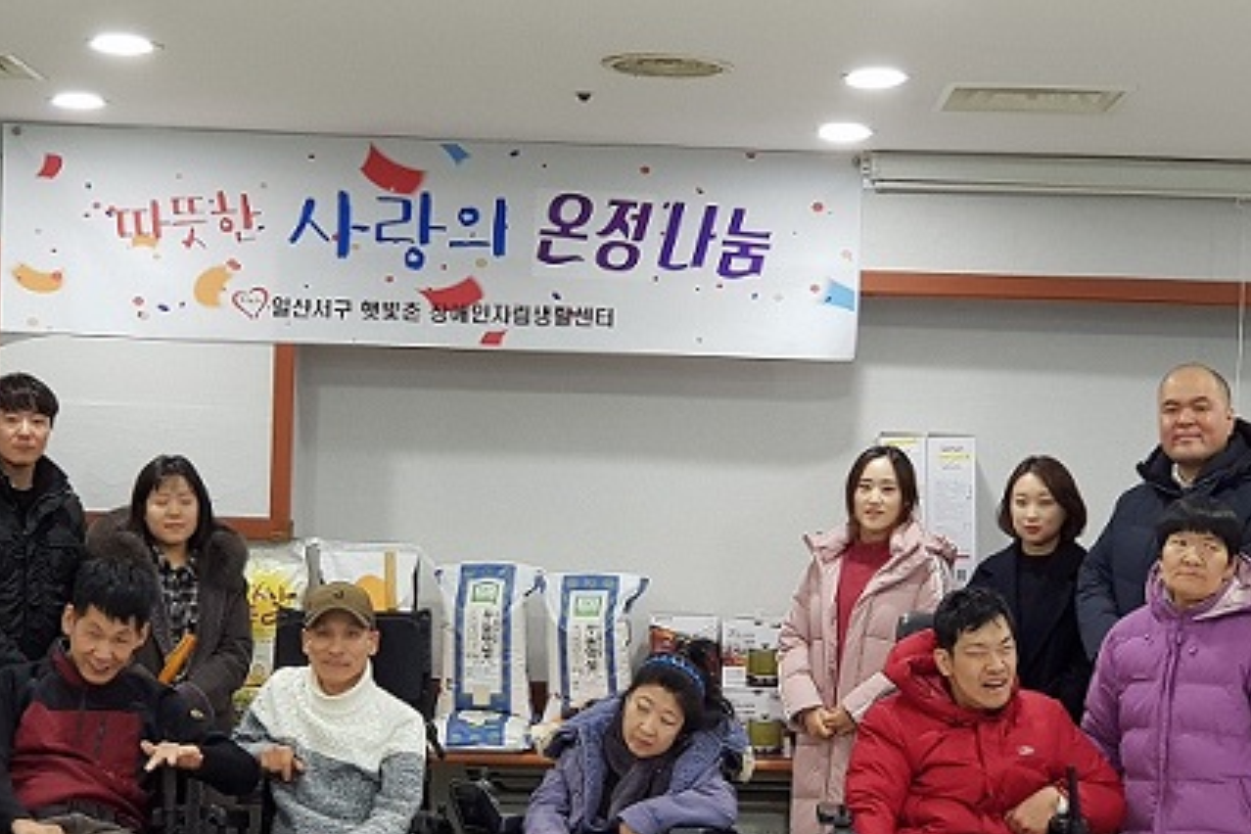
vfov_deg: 16.6
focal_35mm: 82
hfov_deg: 24.8
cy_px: 540
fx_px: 2849
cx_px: 584
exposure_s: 1/30
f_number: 2.4
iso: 125
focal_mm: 6
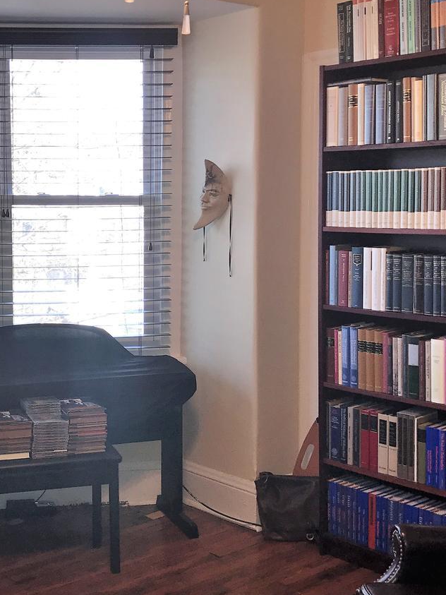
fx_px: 876
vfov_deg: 37.5
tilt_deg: -1.8
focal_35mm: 51
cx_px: 107
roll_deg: -0.8
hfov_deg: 28.1
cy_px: 273
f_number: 1.8
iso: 20
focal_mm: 3.99
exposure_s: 1/60
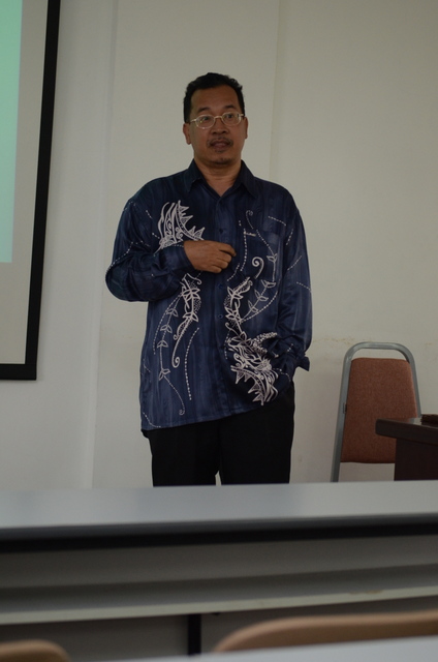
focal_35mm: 82
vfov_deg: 24.7
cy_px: 331
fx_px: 1512
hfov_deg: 16.5
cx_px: 219
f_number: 2.8
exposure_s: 1/125
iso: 1000
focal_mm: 55
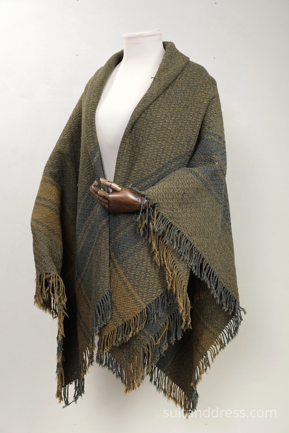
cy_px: 216
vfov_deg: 41.1
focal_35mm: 48
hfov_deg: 28.1
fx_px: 578
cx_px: 144
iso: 400
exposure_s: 1/30
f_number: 4.5
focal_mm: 32
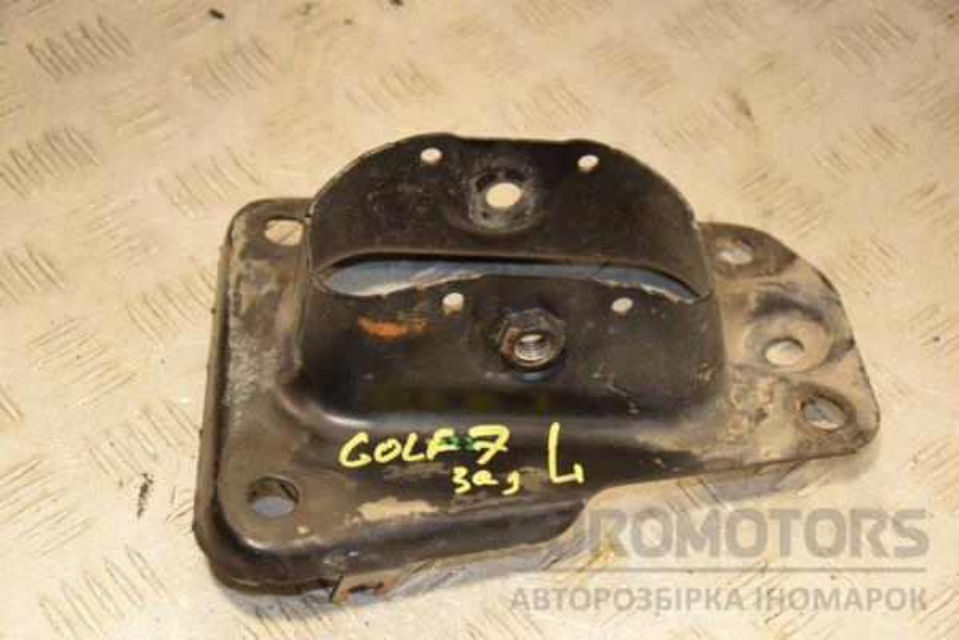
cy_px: 320
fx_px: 1998
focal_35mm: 75
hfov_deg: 27.0
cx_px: 480
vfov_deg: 18.2
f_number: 5
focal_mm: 50
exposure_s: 1/160
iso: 800
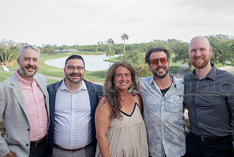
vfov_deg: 34.2
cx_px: 116
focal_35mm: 39
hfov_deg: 49.5
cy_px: 87
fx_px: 254
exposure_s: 1/100
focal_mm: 28
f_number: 4
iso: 80
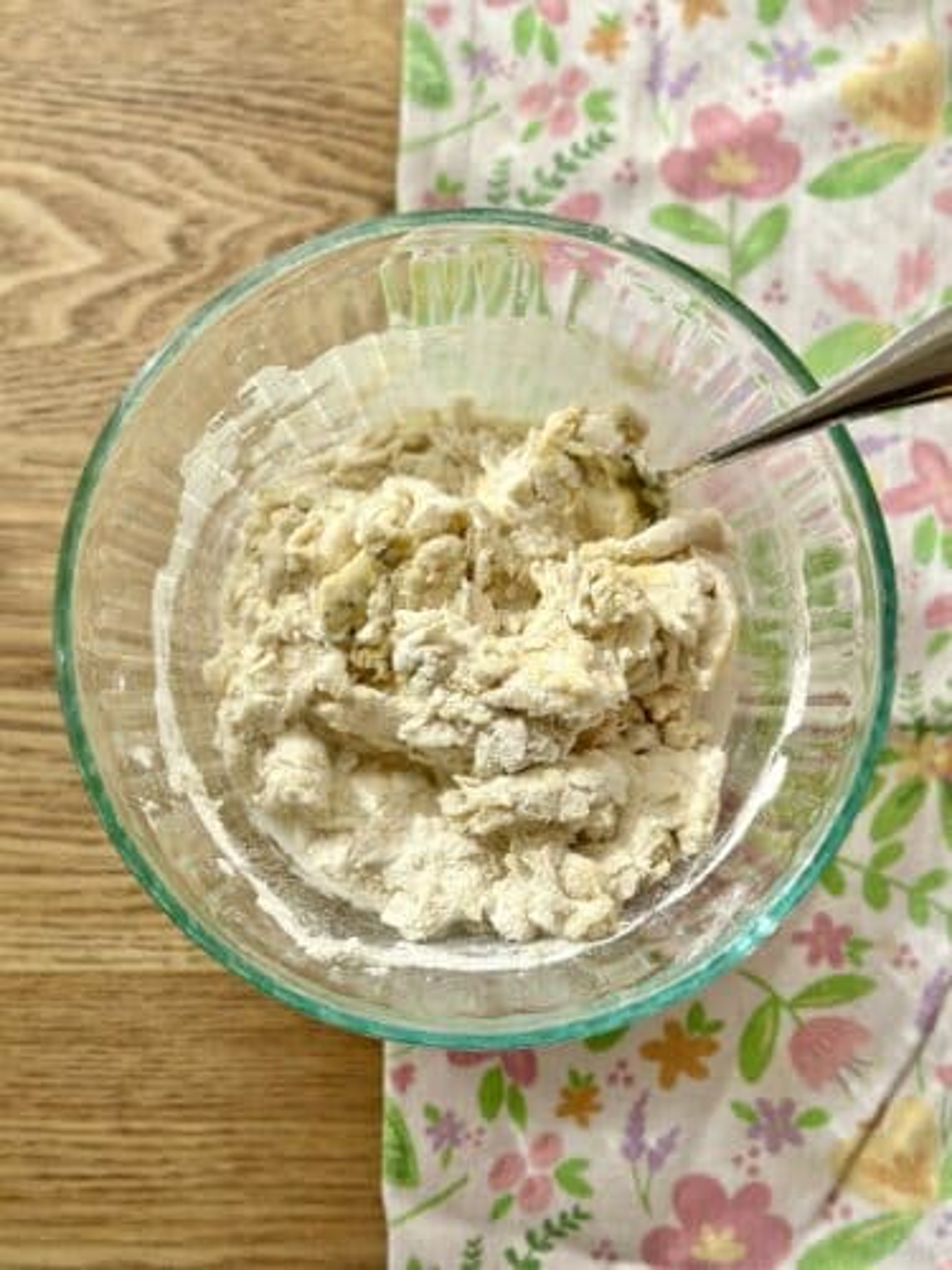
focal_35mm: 48
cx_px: 476
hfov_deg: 30.3
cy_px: 635
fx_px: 1760
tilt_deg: -83.9
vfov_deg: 39.7
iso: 80
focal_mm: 6.86
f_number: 1.78
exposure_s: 1/1880
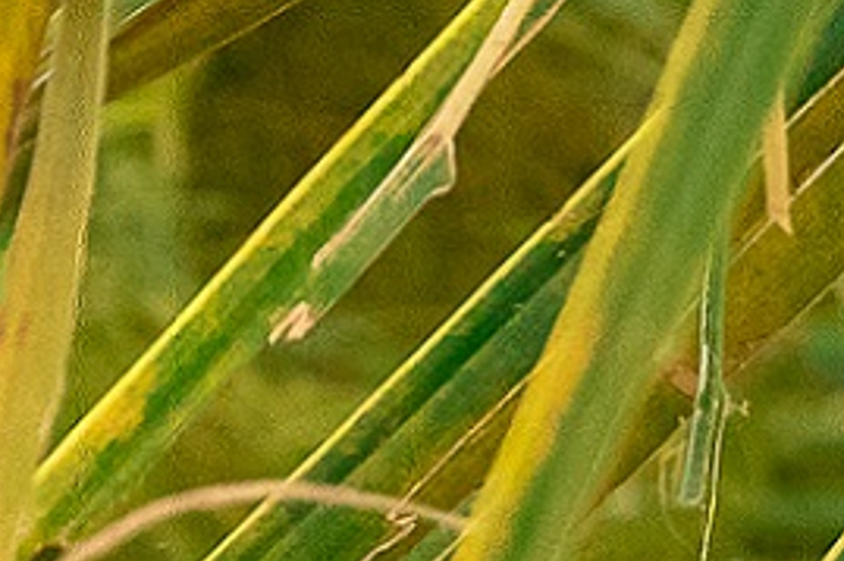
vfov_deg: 0.6
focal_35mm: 2258
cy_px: 639
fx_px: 52903
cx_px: 2341
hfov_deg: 0.9
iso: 3600
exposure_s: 1/500
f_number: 6.3
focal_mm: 270
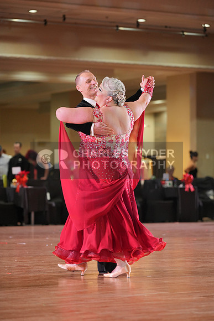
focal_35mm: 125
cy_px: 160
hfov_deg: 11.0
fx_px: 1114
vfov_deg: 16.4
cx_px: 107
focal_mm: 125
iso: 1600
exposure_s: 1/400
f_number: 2.8
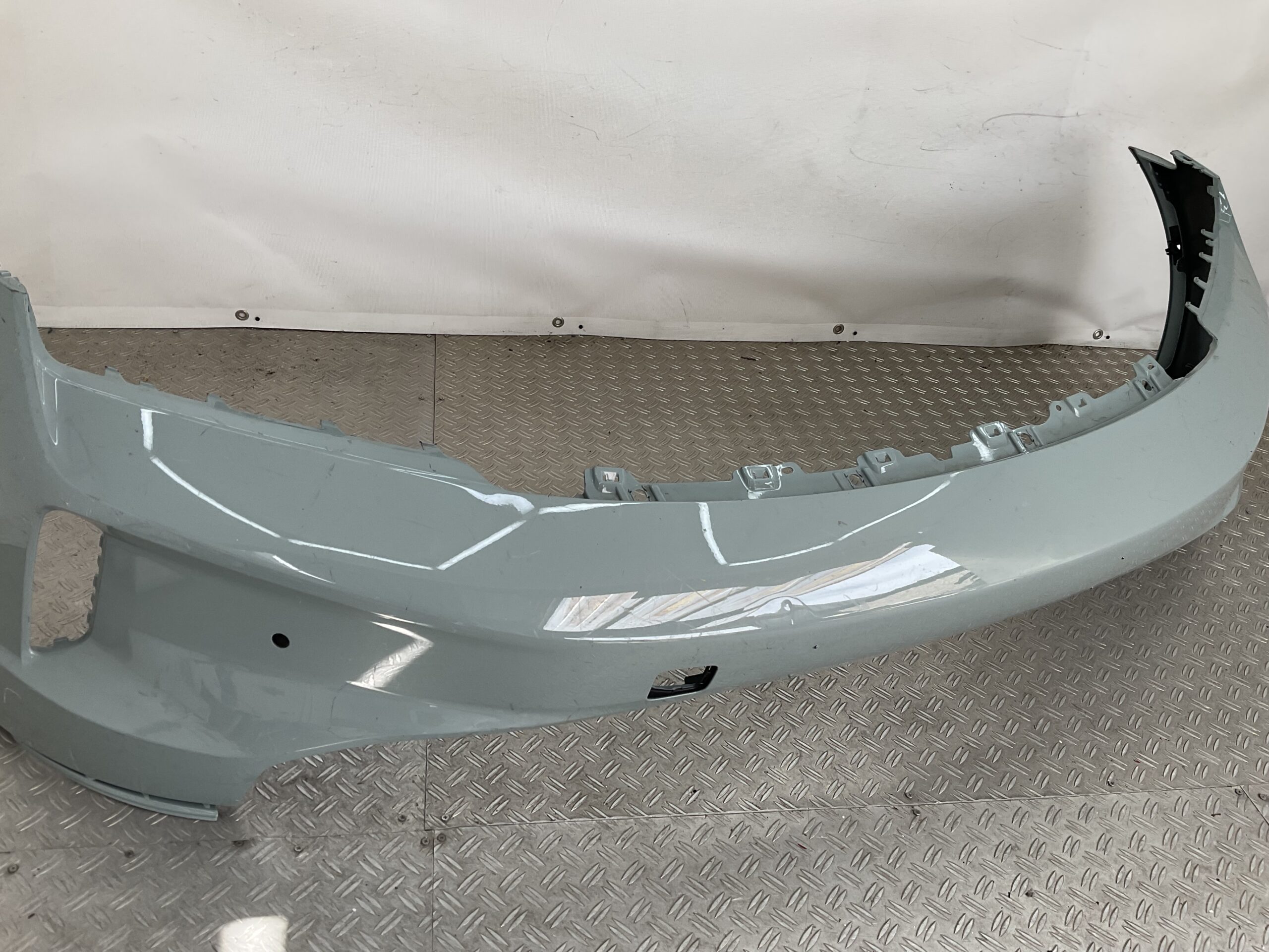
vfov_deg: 48.2
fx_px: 1063
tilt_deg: -35.4
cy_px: 476
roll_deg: -8.5
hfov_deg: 61.7
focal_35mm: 29
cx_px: 634
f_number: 1.8
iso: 16
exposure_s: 1/222
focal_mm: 3
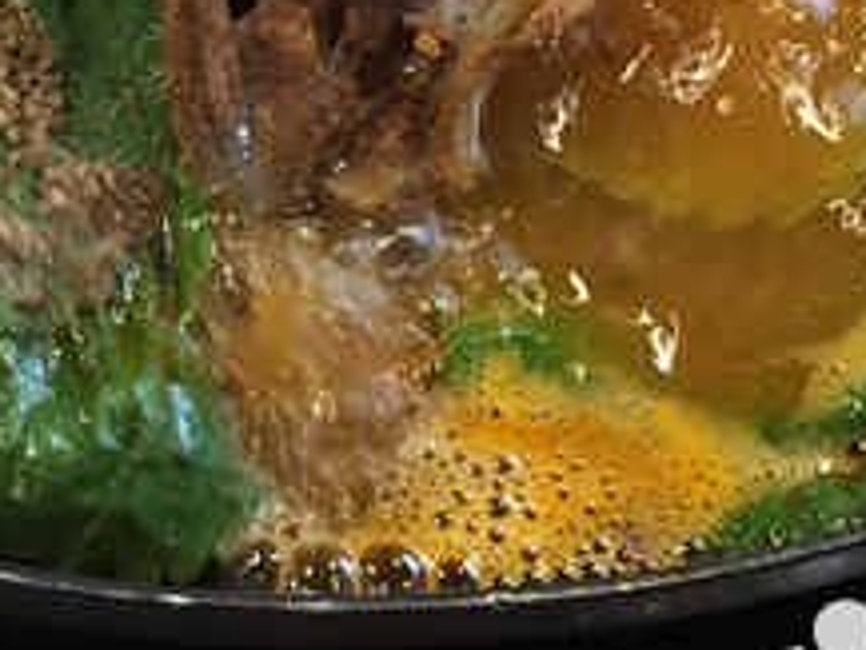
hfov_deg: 18.2
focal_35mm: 107
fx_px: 2678
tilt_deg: -53.2
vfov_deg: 13.2
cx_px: 180
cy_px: -295
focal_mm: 4.15
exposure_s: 1/8
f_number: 2.2
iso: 125
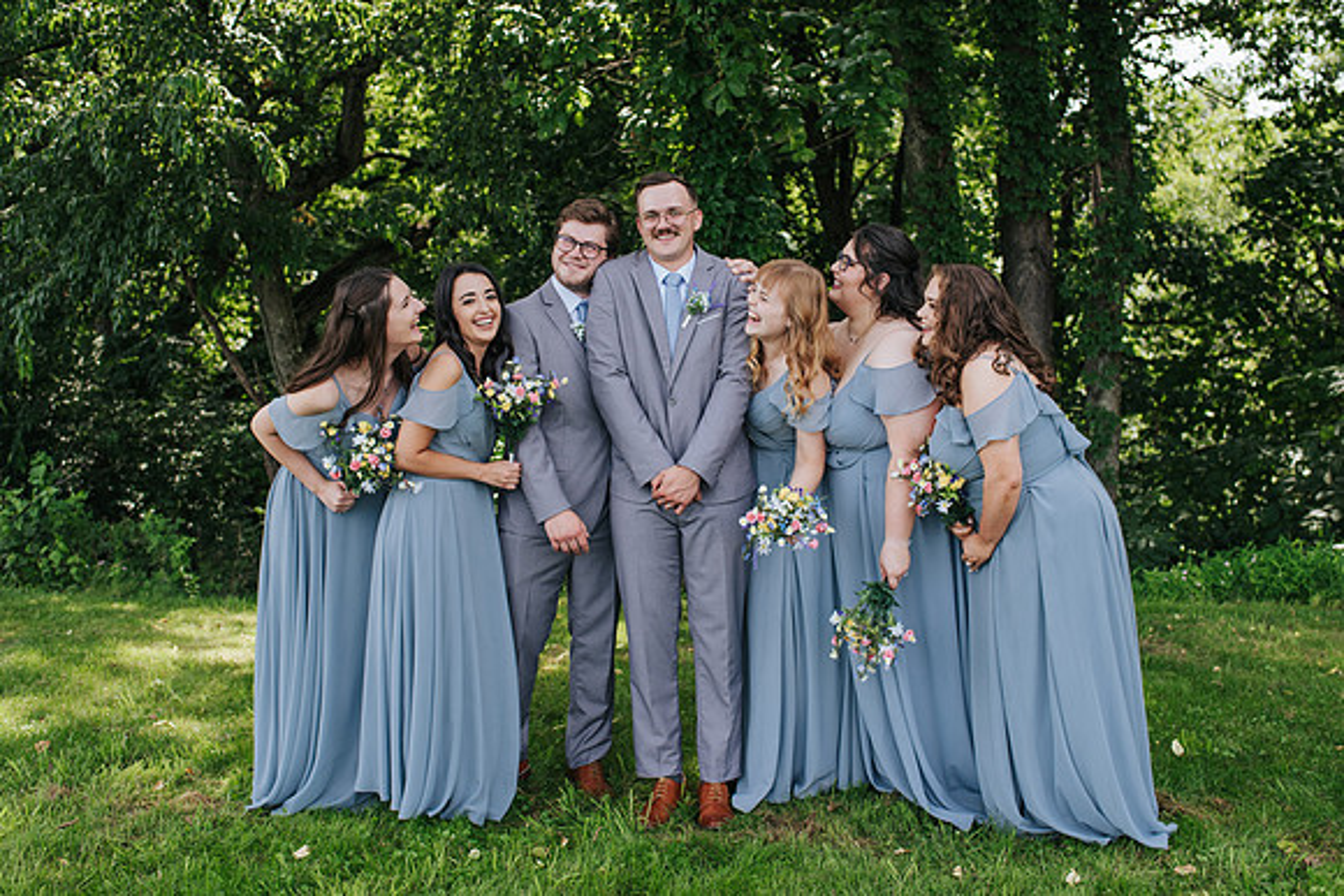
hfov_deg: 46.7
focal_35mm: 42
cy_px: 397
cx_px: 679
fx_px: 1555
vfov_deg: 32.1
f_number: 3.2
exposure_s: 1/400
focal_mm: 35
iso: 180
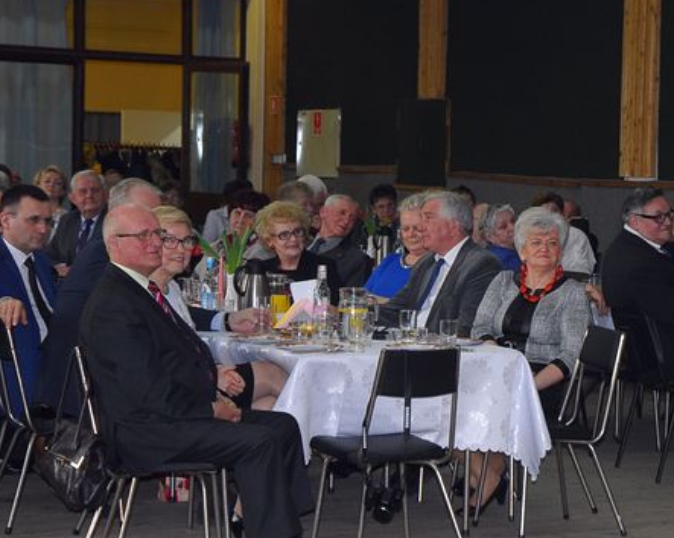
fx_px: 2153
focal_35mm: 108
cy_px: 300
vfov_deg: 14.3
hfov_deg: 17.5
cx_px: 601
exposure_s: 1/60
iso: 640
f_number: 4.2
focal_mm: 40
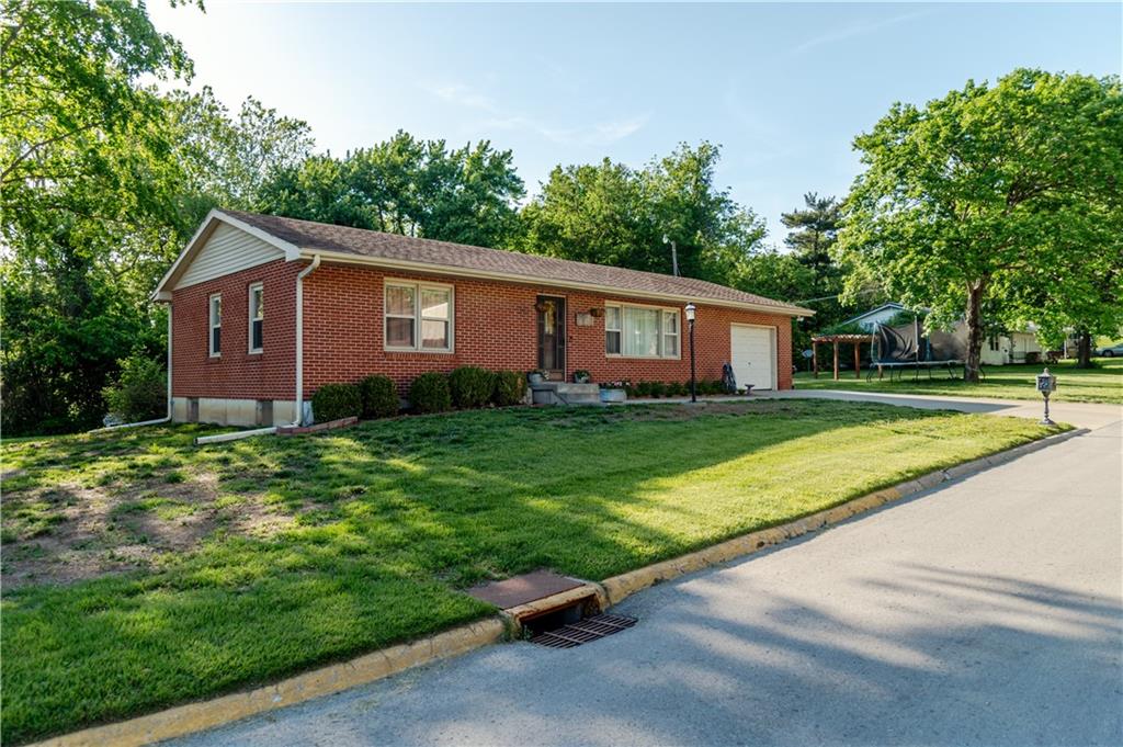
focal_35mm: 24
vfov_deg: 53.1
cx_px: 562
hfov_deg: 73.8
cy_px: 374
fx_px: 748
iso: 100
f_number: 3.2
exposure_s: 1/3200
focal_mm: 24
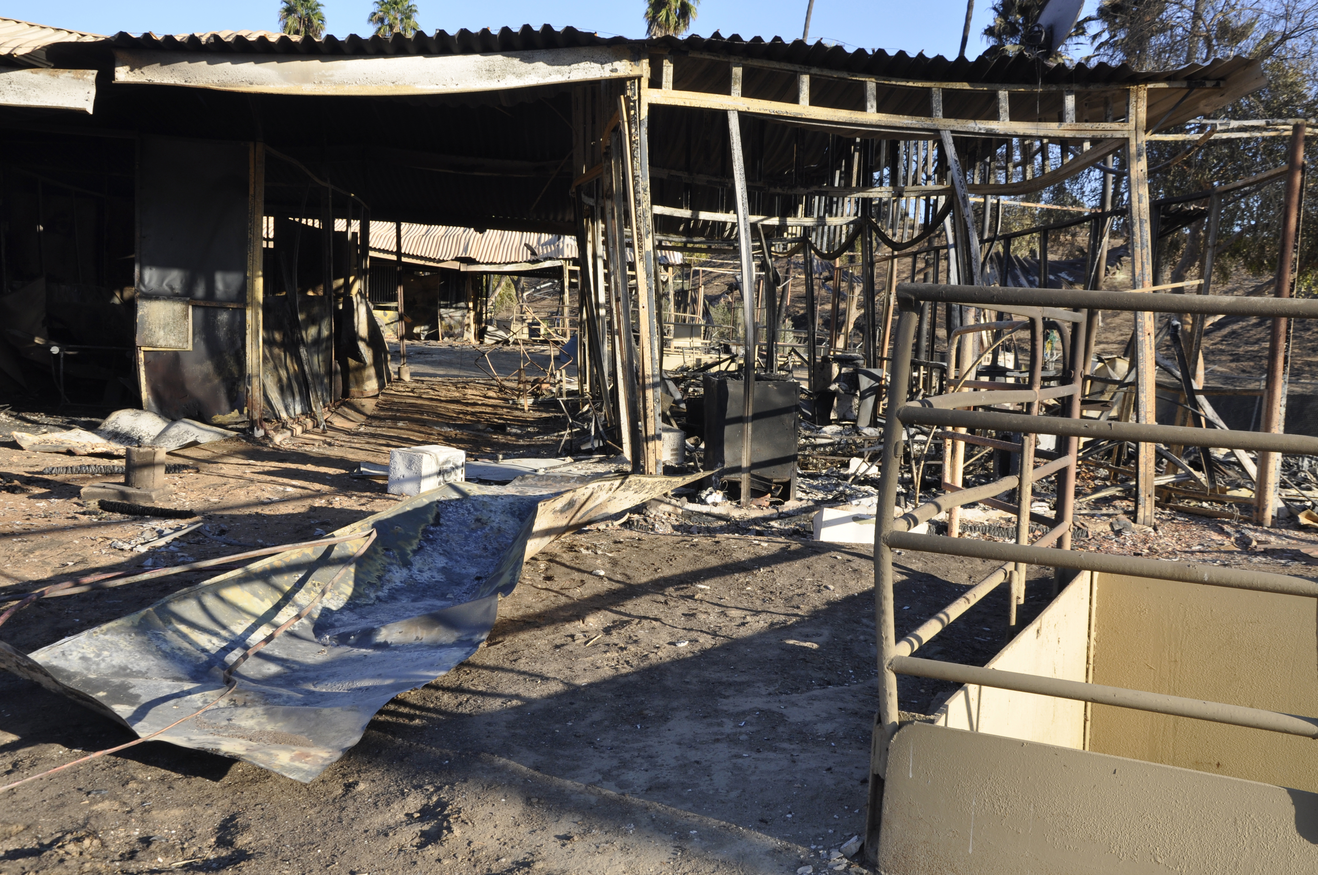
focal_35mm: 39
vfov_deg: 34.1
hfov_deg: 49.6
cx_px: 659
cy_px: 438
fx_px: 1426
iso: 200
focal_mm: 26
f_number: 10
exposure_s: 1/100
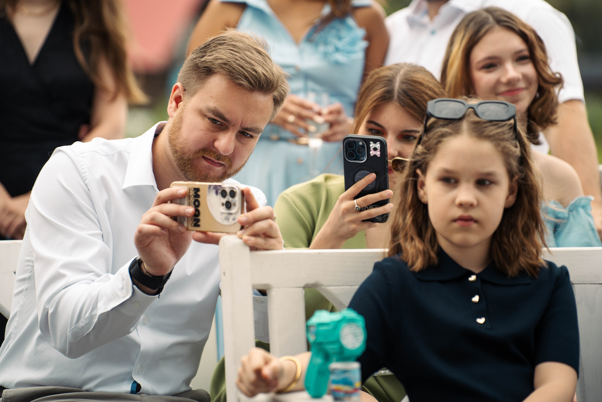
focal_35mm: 174
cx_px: 314
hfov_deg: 11.8
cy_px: 168
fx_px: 2917
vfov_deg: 7.9
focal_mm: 150
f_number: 2.8
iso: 160
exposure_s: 1/500
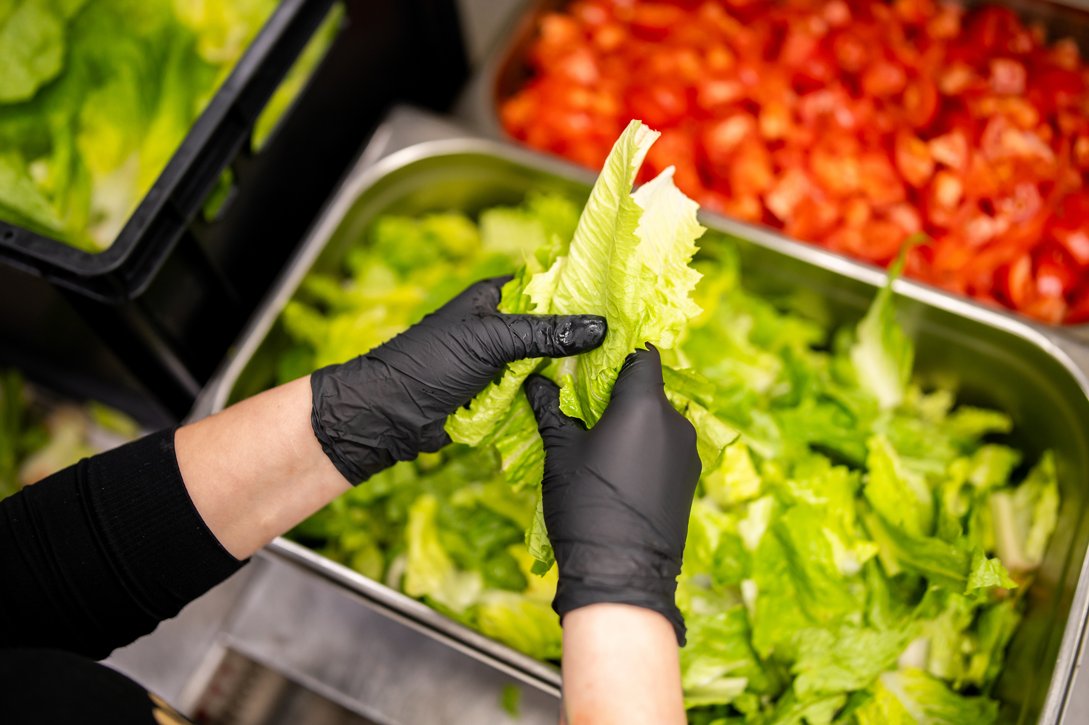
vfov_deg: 37.8
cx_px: 544
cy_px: 362
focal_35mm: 35
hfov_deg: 54.5
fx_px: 1058
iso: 800
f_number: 1.4
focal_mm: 35
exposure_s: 1/640
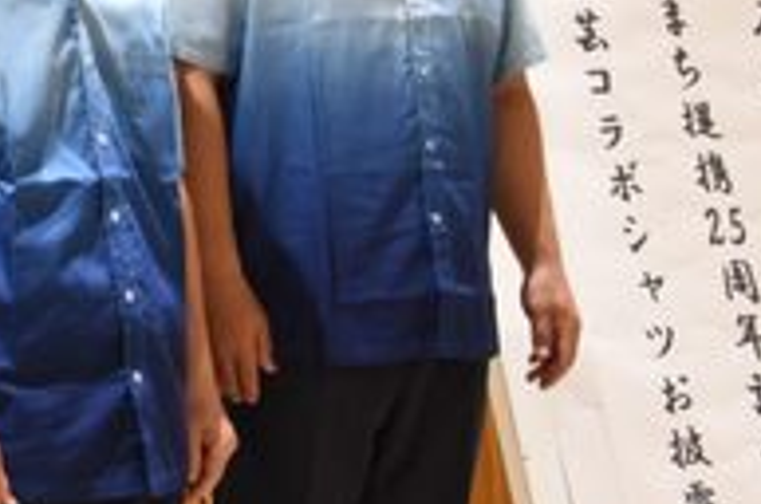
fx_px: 2427
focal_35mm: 115
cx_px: -160
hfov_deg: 17.0
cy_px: -24
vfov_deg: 11.7
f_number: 4
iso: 1000
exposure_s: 1/60
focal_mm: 24
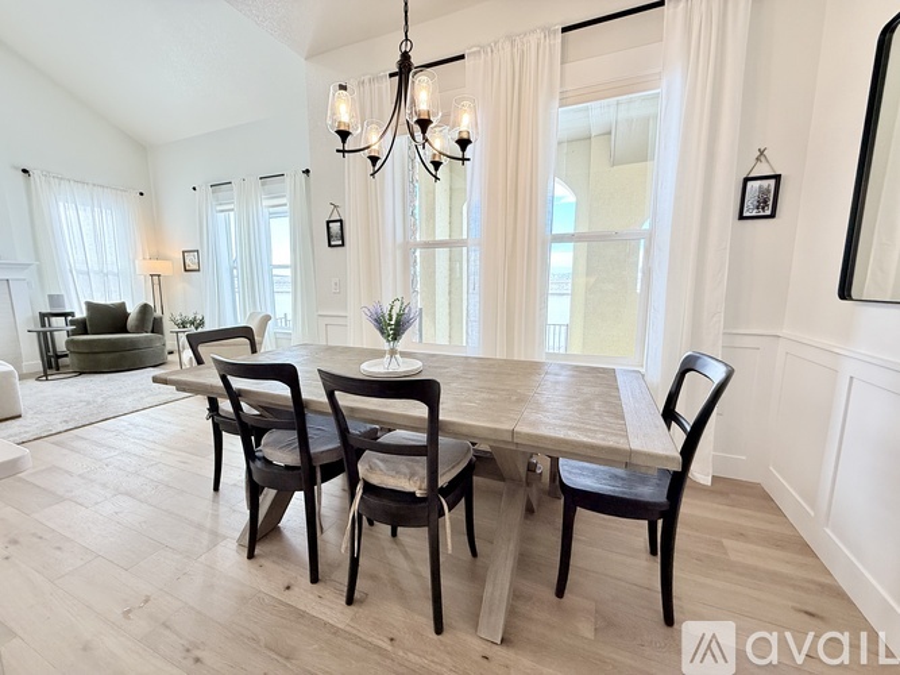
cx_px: 450
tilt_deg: -8.4
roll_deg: -0.7
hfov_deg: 102.1
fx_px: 364
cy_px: 338
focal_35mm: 14
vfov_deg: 85.7
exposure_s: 1/120
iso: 160
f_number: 2.2
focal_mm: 2.22
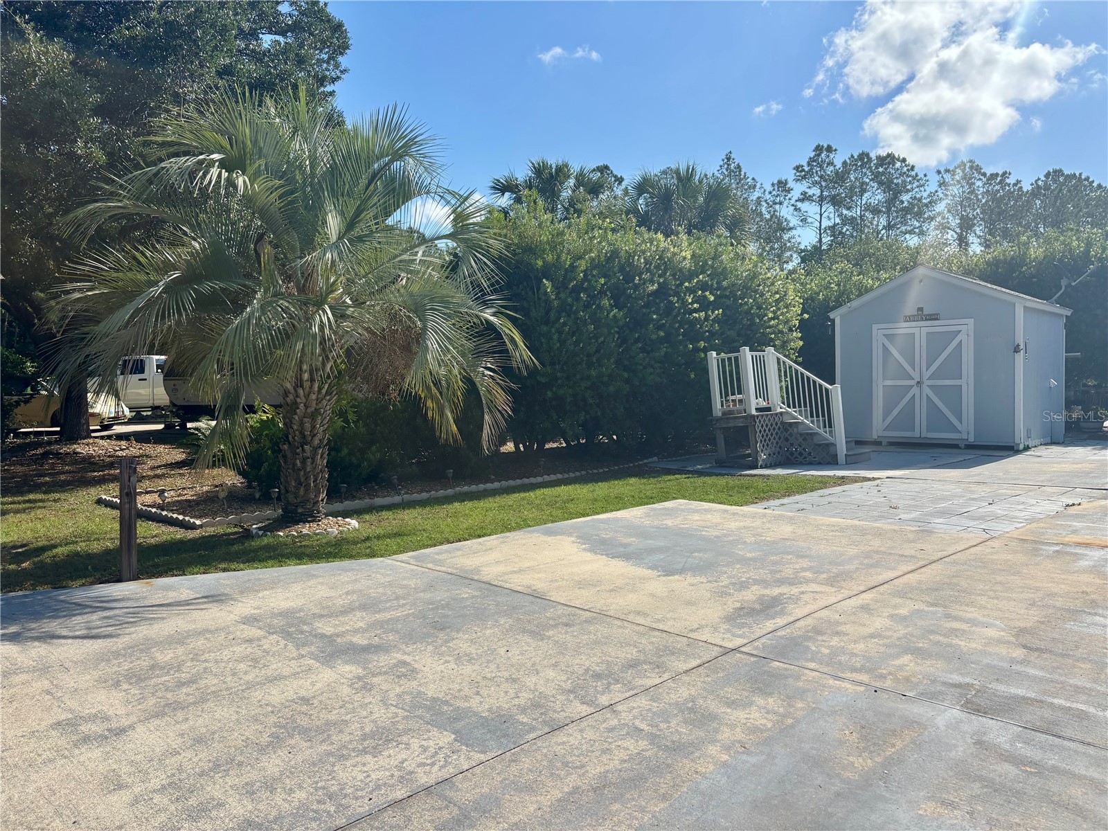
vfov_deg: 53.1
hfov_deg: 67.3
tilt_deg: -1.8
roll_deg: +1.0
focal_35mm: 26
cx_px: 554
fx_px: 832
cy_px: 416
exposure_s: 1/4630
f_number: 1.6
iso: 50
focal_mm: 5.96
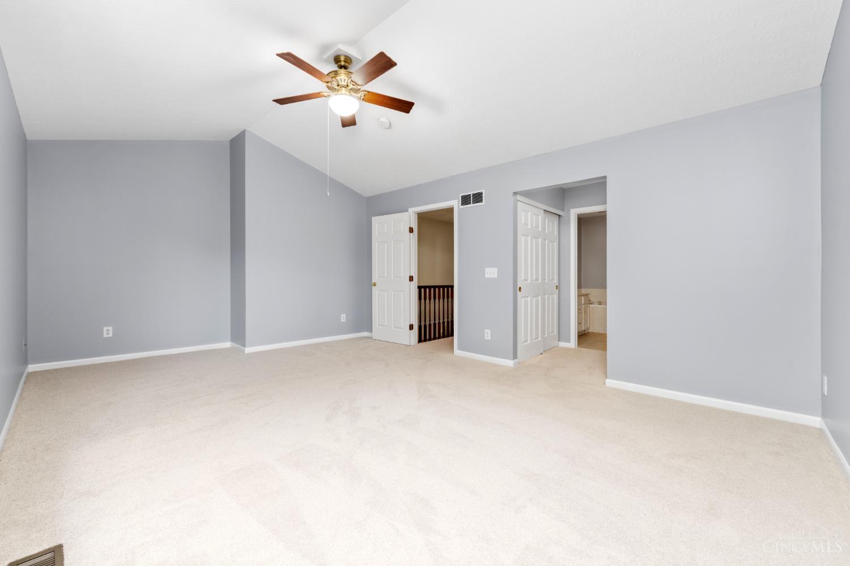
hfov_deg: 104.3
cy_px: 283
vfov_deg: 81.2
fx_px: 331
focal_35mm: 14
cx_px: 425
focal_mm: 14
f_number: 9
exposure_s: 1/5
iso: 400
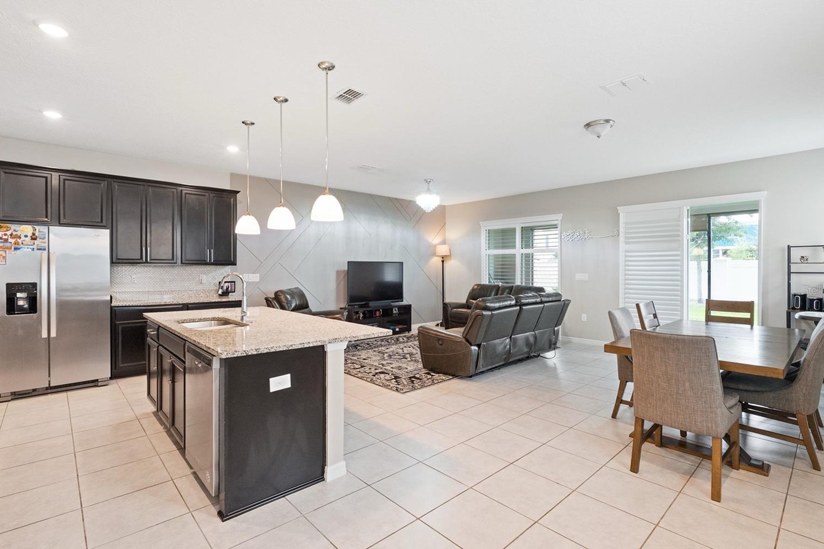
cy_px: 290
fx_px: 389
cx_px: 414
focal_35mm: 17
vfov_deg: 70.4
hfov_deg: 93.3
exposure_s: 1/25
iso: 12800
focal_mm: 16
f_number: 9
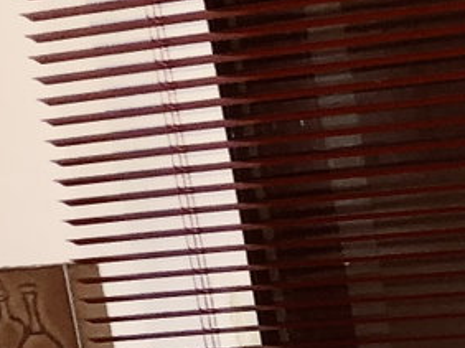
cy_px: 767
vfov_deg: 8.7
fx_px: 2134
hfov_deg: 11.6
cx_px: 801
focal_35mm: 159
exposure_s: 1/5
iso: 100
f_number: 1.8
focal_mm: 3.99
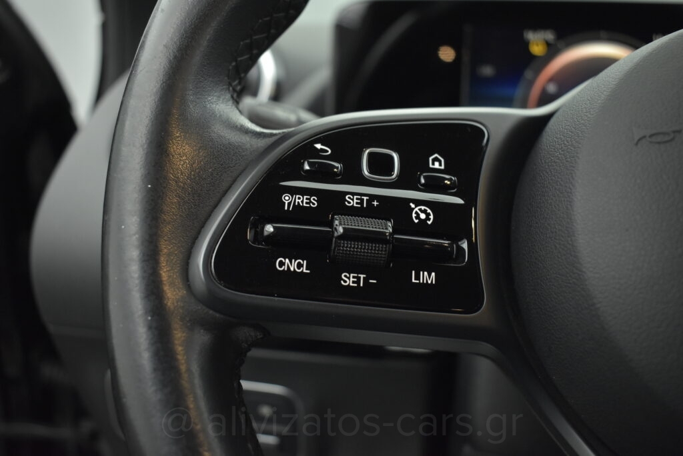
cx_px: 342
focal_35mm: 33
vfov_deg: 40.0
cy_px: 228
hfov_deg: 57.2
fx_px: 626
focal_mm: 22
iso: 1600
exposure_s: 1/60
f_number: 3.8
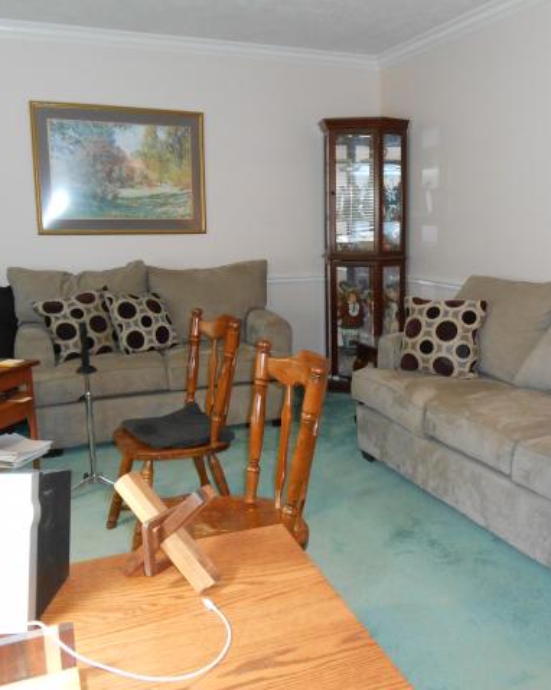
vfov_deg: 52.9
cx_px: 379
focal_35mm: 34
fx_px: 694
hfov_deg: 42.6
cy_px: 345
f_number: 3.5
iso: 400
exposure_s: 1/25
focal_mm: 4.6
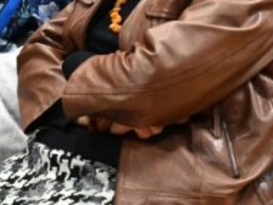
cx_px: -151
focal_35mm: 316
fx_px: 2492
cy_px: 14
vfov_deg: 4.7
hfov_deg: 6.2
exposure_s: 1/40
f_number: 6
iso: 6400
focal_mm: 72
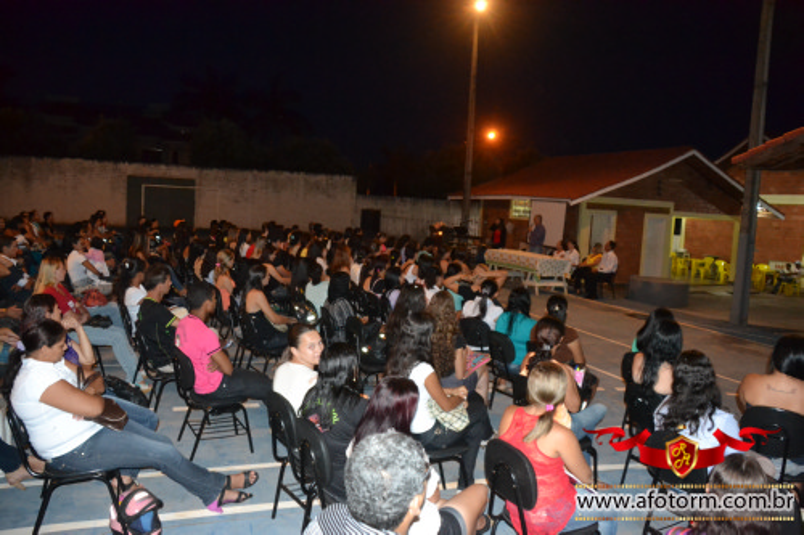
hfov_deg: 61.9
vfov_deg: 43.6
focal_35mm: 30
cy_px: 268
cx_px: 402
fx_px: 670
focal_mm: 20
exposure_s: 1/60
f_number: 3.5
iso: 3200
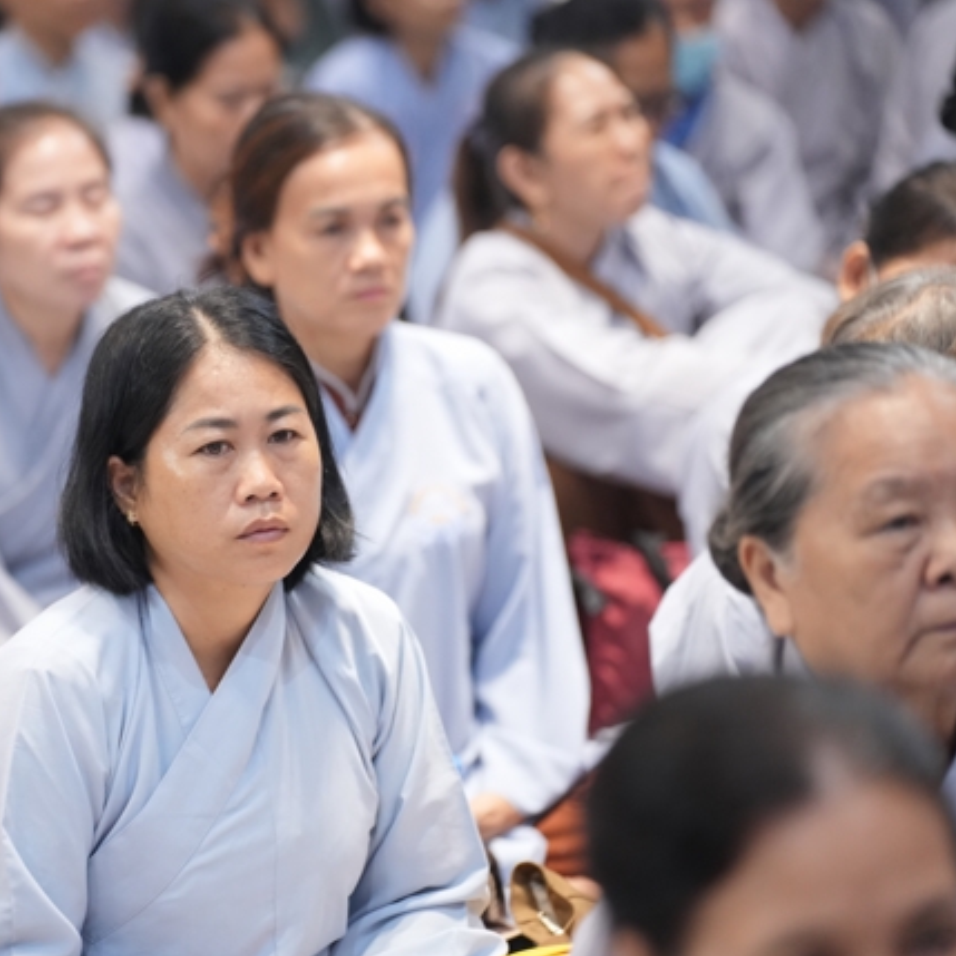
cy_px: 480
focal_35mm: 166
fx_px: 5187
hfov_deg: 10.5
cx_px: 241
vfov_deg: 10.5
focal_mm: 129
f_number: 2.8
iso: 3200
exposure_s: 1/200
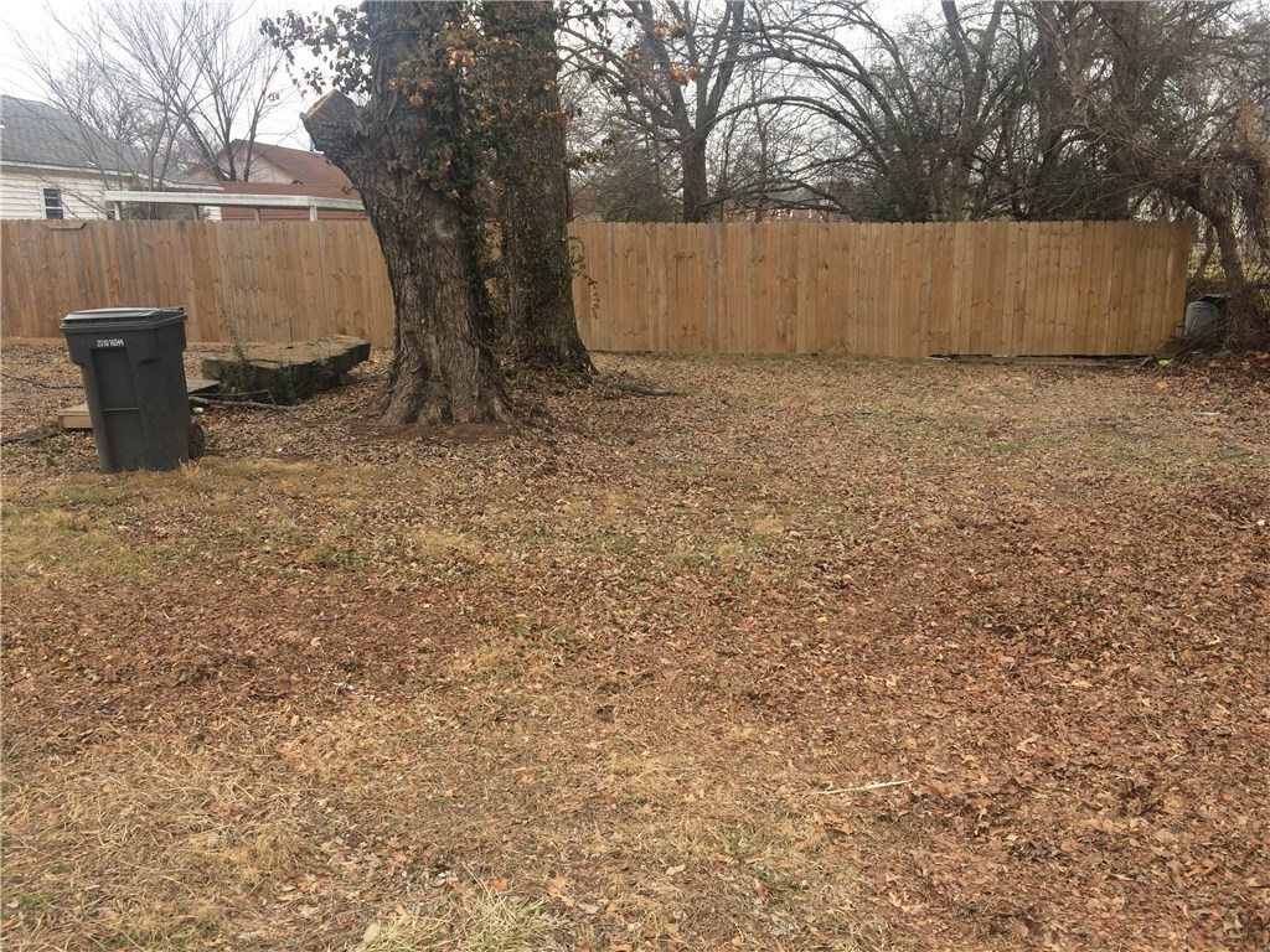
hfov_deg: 61.7
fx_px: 1064
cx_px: 635
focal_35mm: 29
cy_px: 476
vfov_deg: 48.2
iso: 32
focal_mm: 4.15
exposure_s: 1/311
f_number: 2.2
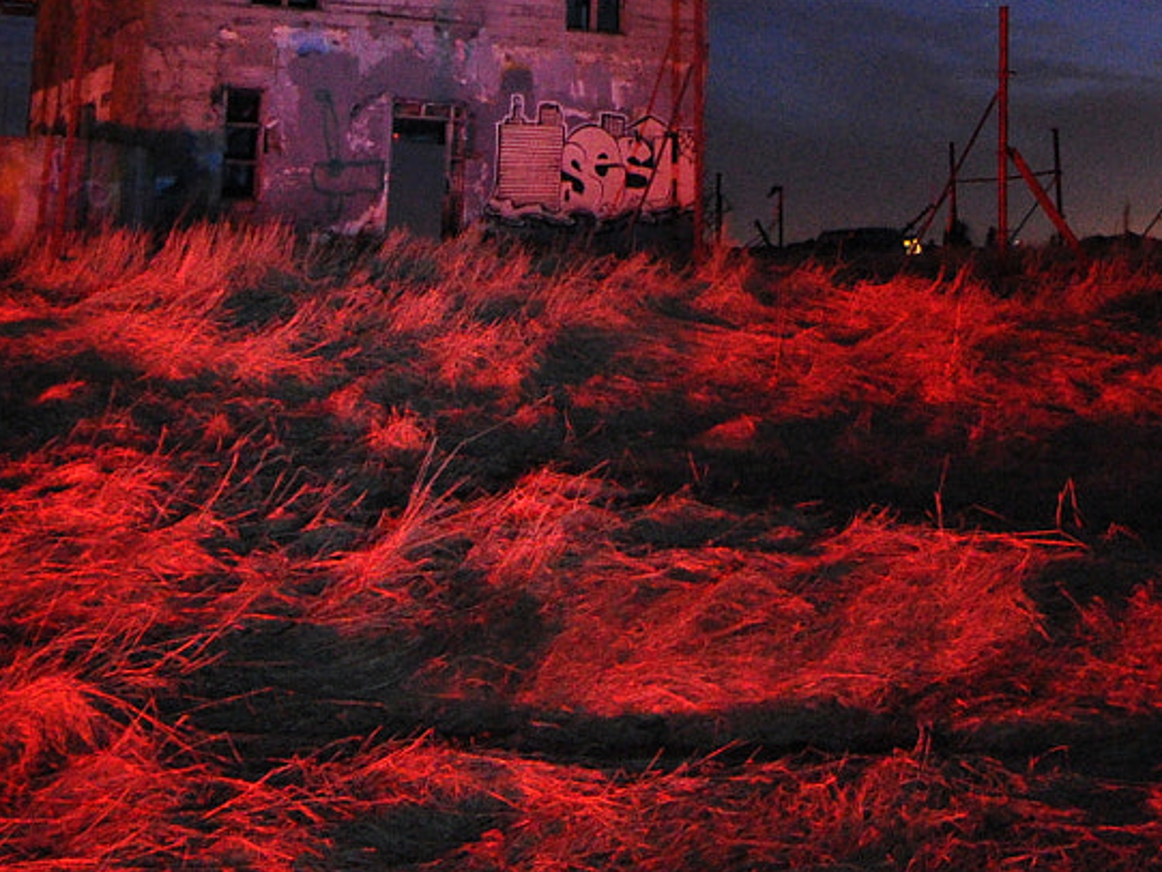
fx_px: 1861
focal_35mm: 55
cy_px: -147
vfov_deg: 24.2
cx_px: 711
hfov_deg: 34.5
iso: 2000
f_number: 4
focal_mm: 13
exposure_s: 8
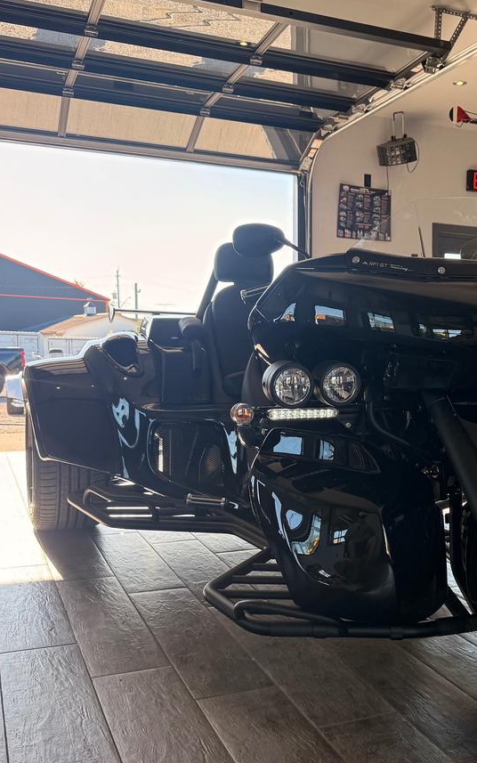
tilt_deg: -4.7
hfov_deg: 32.8
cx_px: 368
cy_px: 422
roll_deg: -0.7
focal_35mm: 38
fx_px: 790
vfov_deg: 51.4
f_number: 1.78
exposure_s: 1/430
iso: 100
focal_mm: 6.76
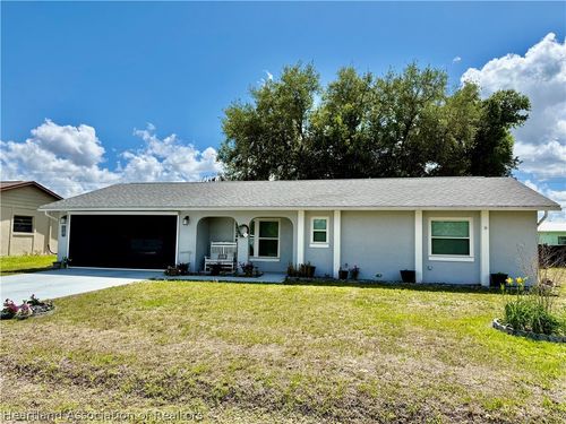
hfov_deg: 71.6
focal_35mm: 24
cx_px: 283
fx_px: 392
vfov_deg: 56.8
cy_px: 212
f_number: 1.78
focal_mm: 6.76
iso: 100
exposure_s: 1/6711
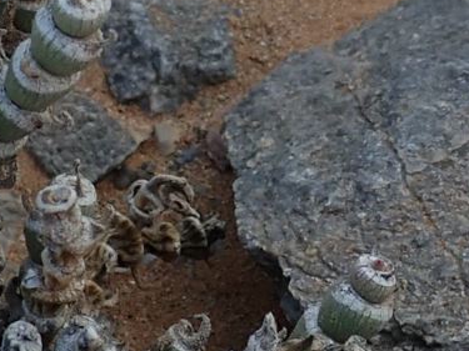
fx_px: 2167
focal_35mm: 160
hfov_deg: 12.3
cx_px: 91
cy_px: 77
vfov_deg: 9.3
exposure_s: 1/500
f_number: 3.2
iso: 100
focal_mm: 5.5
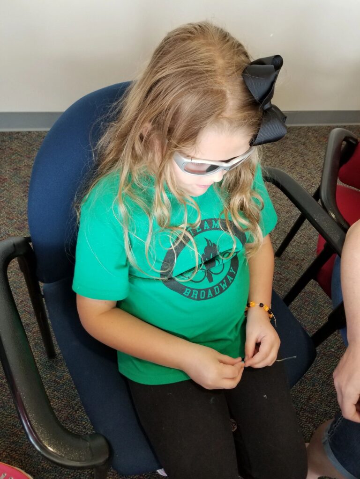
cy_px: 240
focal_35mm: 26
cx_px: 180
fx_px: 361
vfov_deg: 67.3
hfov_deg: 53.1
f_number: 1.7
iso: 160
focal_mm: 4.25
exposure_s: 1/60
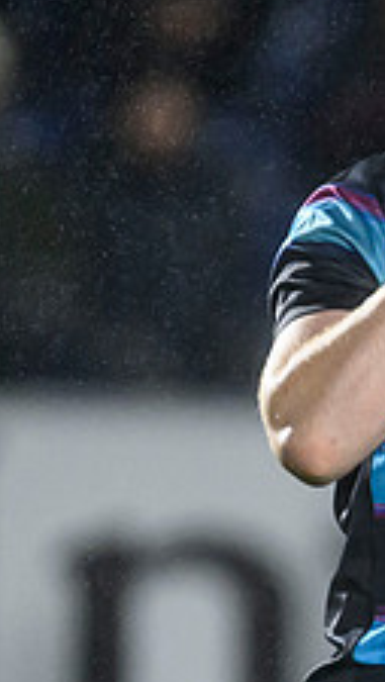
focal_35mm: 2020
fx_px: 36565
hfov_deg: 0.6
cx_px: 1000
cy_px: 596
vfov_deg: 1.1
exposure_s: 1/1600
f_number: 3.2
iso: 4000
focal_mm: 400
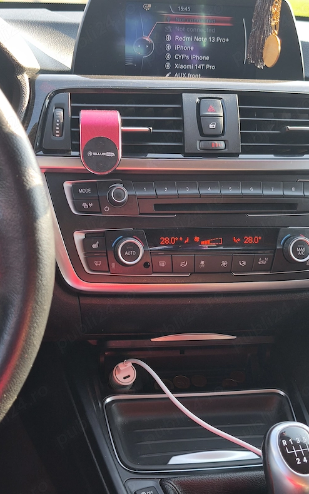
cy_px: 244
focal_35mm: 44
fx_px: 593
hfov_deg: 29.2
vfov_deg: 45.3
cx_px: 139
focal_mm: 6.57
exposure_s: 1/156
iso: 50
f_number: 1.6
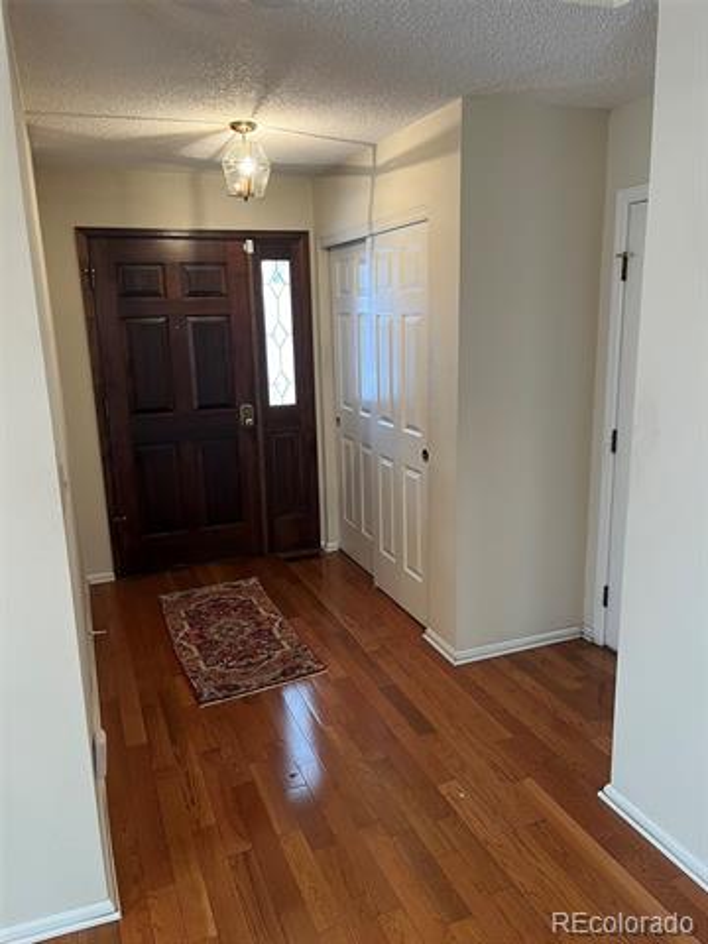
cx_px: 354
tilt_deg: -12.4
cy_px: 472
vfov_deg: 67.3
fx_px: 709
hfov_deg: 53.1
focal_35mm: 26
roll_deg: +1.3
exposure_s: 1/60
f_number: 1.6
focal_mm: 5.1
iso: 125
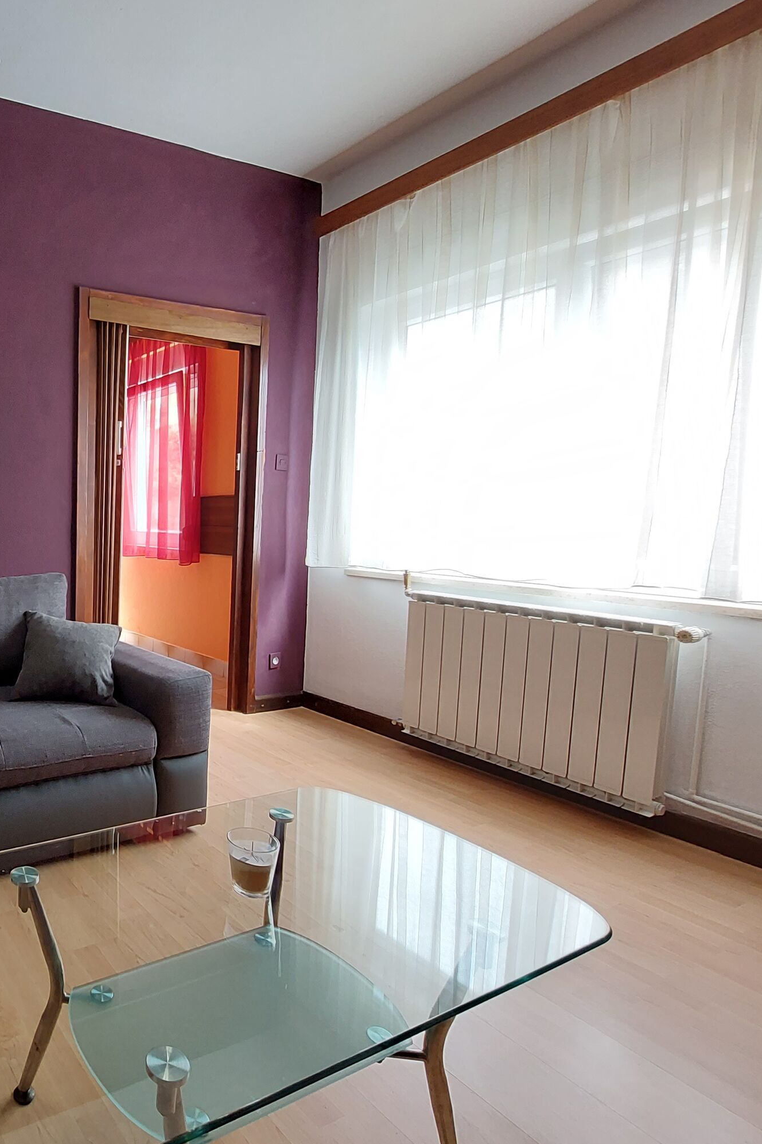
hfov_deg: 53.2
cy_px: 565
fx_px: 603
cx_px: 27
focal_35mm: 19
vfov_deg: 86.9
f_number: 2.2
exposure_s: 1/50
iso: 125
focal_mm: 1.74
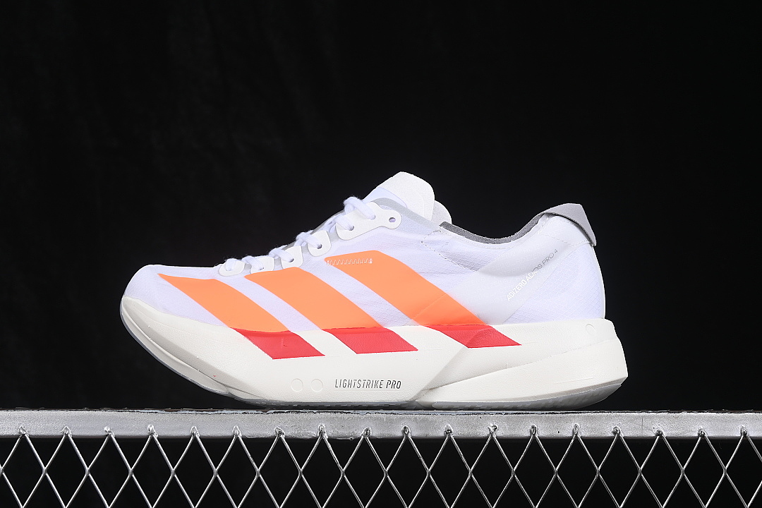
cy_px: 254
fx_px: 1587
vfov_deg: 18.2
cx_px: 381
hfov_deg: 27.0
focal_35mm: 75
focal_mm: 50
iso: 160
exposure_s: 1/80
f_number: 8
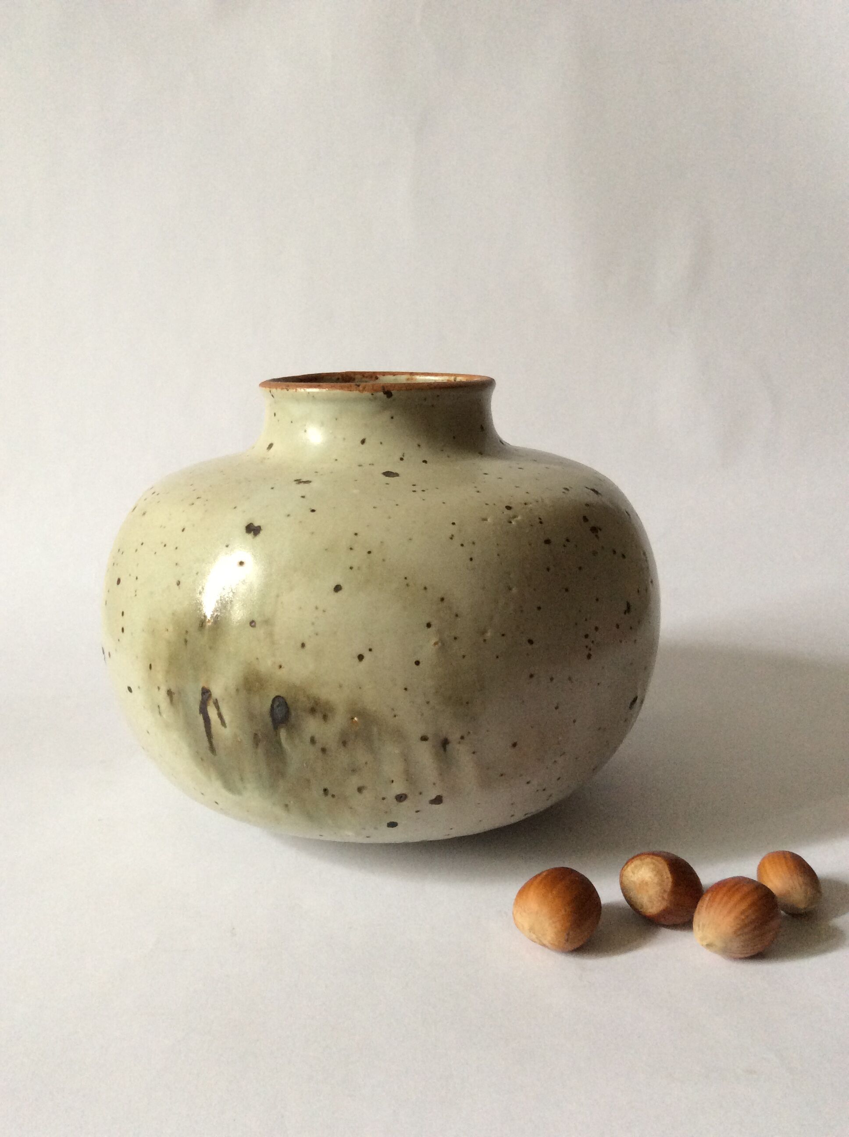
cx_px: 424
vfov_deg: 56.9
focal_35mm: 32
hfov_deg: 44.1
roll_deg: +0.2
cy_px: 568
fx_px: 1049
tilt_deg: -12.3
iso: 125
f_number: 2.4
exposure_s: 1/25
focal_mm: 3.3
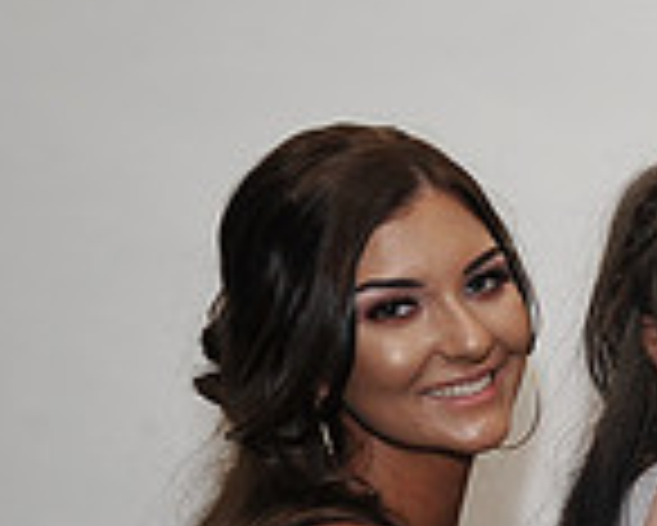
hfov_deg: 11.3
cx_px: 1282
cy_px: 580
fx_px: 3035
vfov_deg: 9.8
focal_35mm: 156
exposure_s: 1/60
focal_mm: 42
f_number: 8
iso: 1000
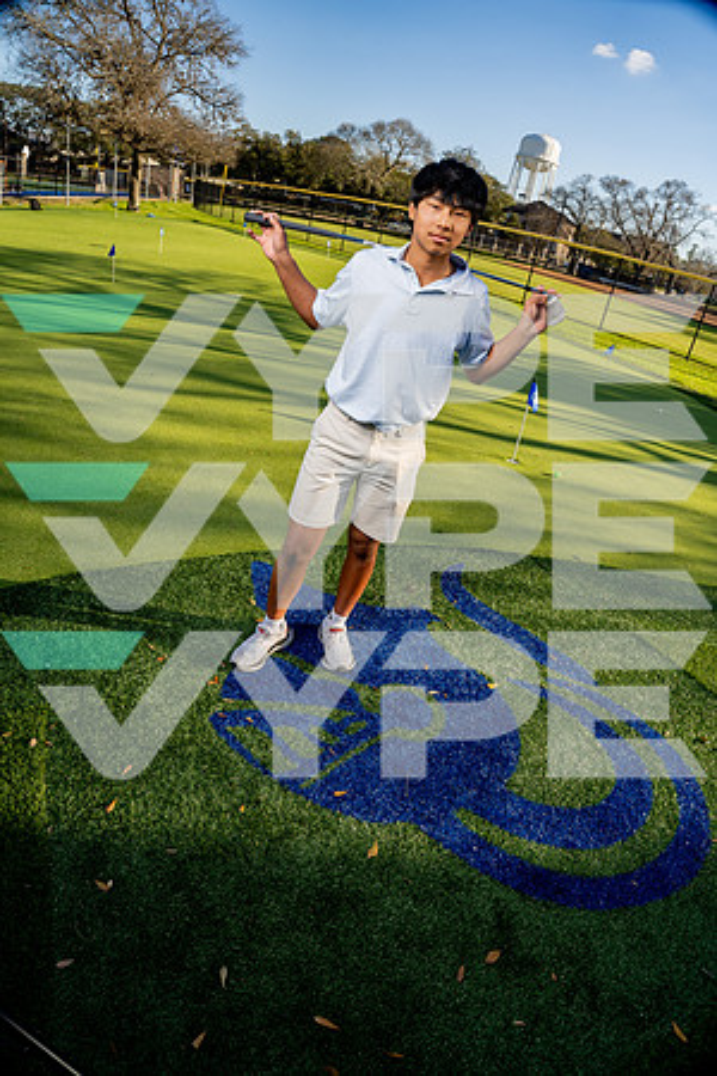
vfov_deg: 84.0
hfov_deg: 61.9
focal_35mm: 20
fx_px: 597
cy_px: 538
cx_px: 358
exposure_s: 1/250
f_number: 8
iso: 100
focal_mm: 20
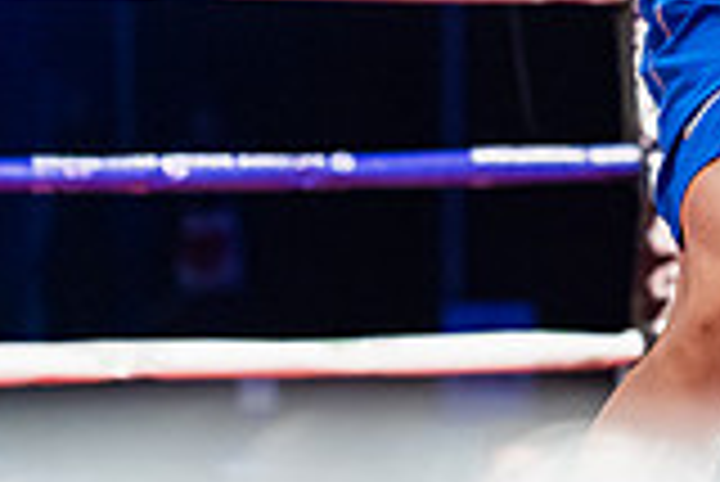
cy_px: -250
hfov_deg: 9.5
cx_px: 1296
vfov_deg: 6.6
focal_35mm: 207
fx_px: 4144
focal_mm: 57
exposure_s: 1/1000
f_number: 2.5
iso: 3200
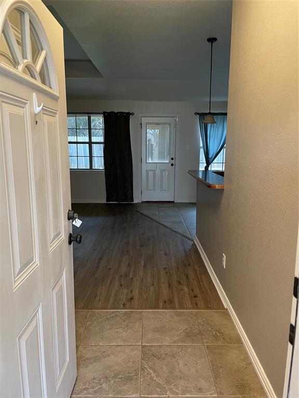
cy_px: 199
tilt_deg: -10.7
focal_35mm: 26
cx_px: 150
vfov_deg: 67.3
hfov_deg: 53.1
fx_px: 299
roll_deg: +0.1
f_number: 1.6
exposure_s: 1/60
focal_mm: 4.2
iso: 250
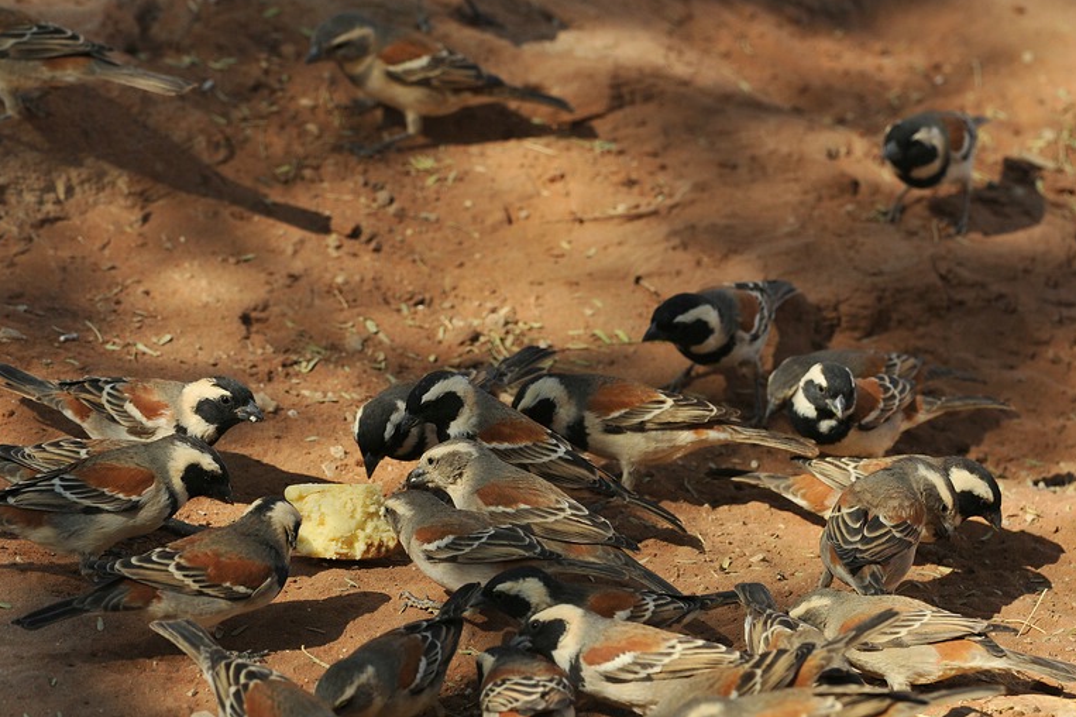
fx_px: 7827
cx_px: 581
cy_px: 375
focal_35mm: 262
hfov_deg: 7.9
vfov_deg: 5.2
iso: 500
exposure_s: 1/640
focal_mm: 200
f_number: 7.1
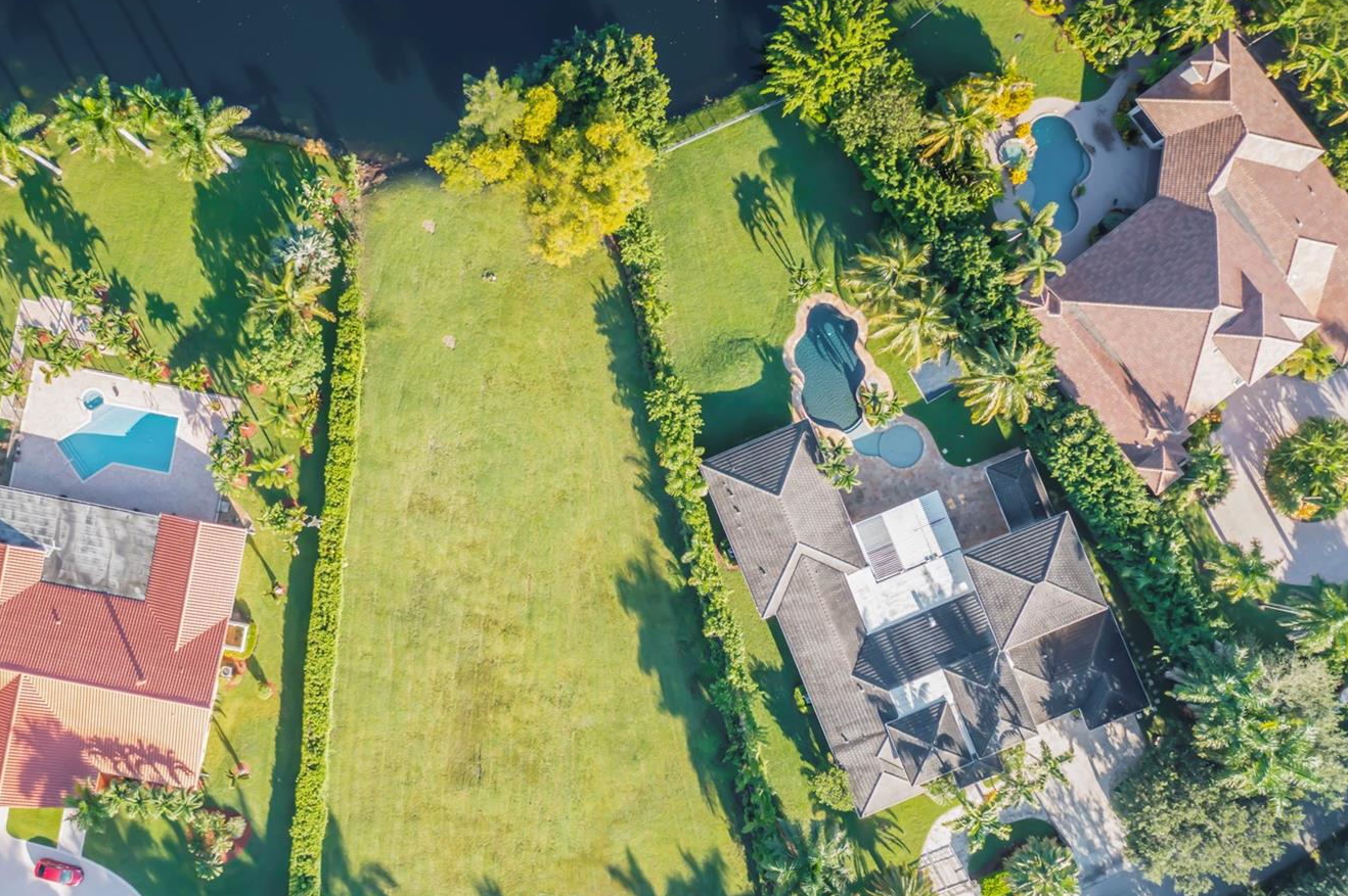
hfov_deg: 55.6
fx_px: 1272
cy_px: 499
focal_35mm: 34
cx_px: 571
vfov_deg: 38.8
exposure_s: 1/15
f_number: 2.8
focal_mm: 10.26
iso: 100
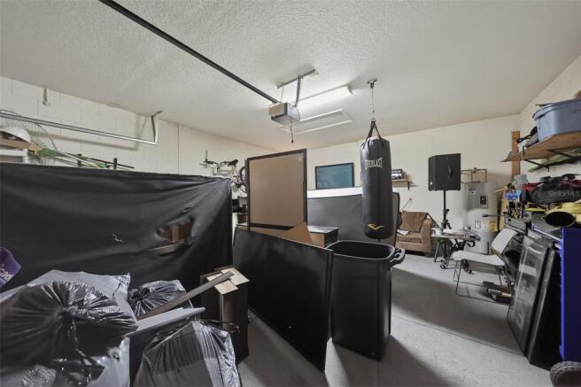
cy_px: 194
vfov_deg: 90.0
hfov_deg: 112.6
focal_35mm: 12
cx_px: 290
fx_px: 194
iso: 200
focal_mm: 12
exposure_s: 1/4
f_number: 4
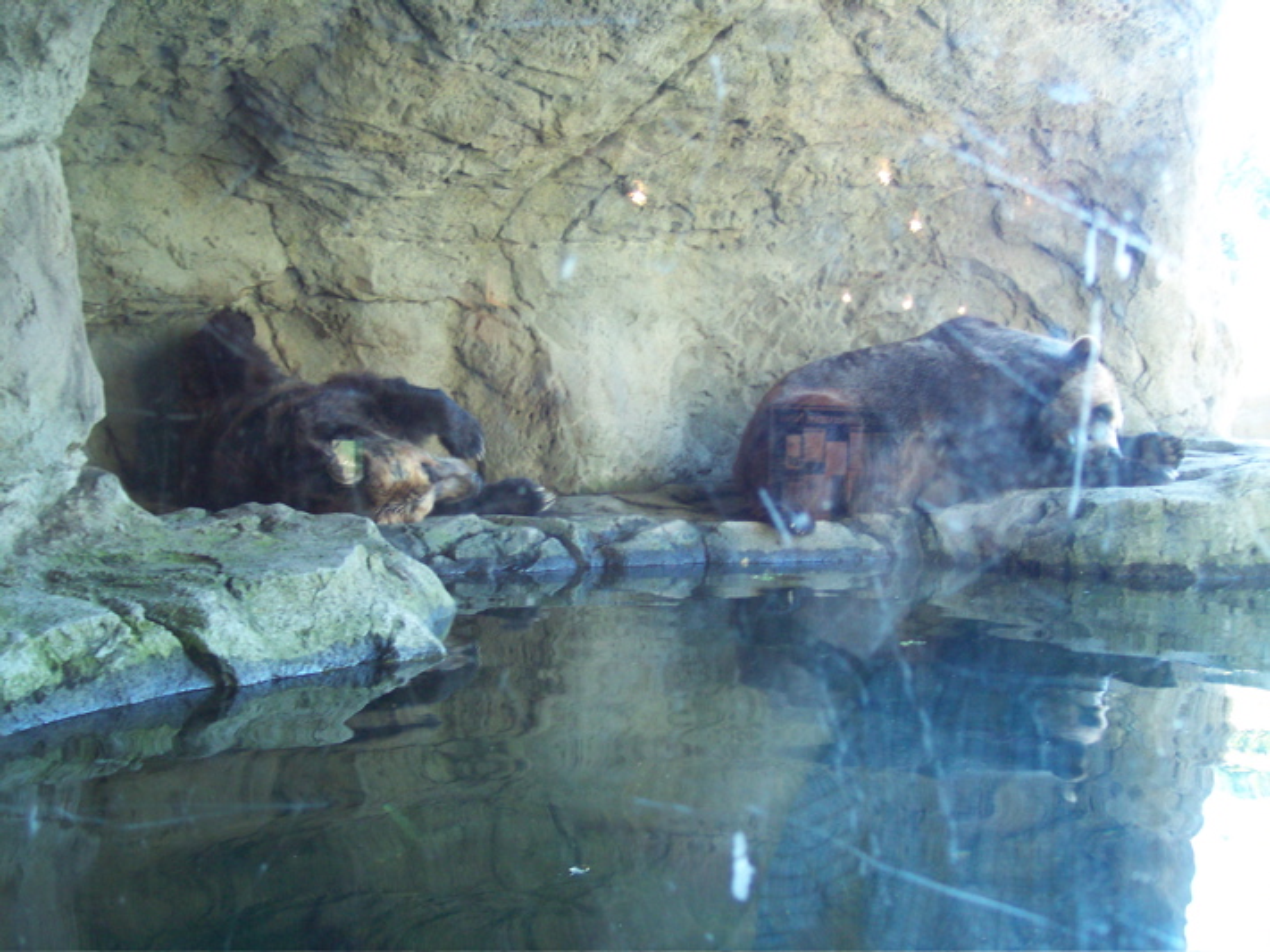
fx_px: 1394
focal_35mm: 38
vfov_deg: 37.7
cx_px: 635
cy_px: 476
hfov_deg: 49.0
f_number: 2.8
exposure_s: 1/20
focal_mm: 8
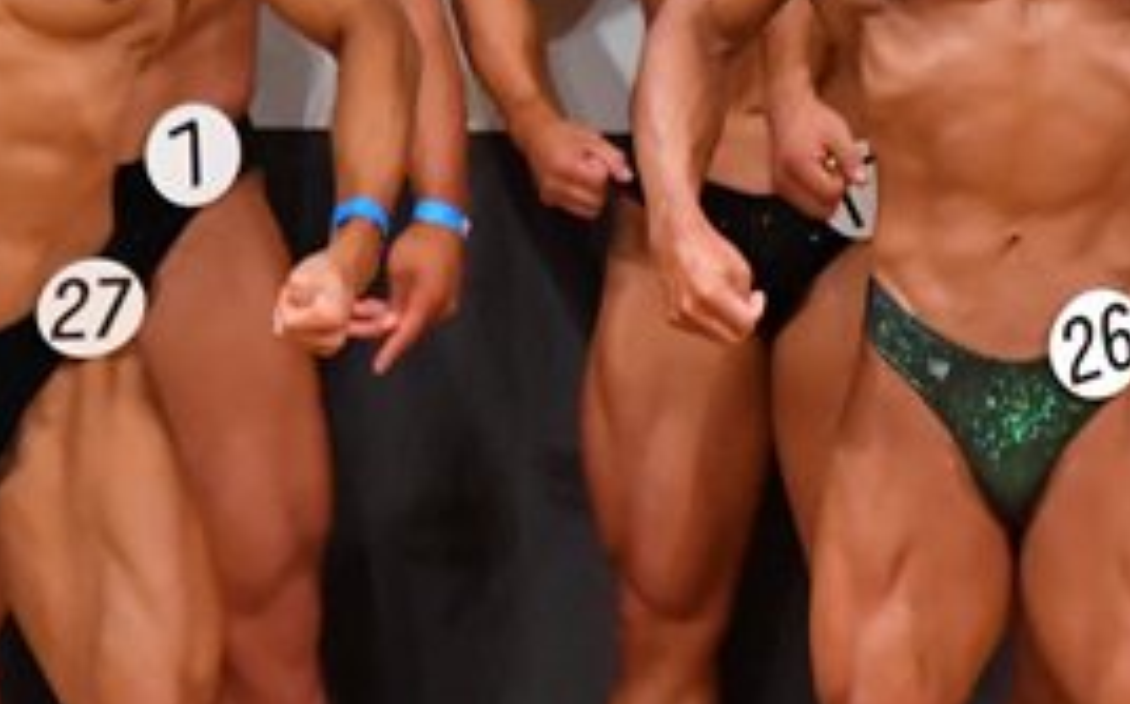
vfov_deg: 1.6
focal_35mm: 841
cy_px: 350
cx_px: 1364
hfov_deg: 2.5
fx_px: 25878
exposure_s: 1/400
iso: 9000
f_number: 5.6
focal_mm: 190
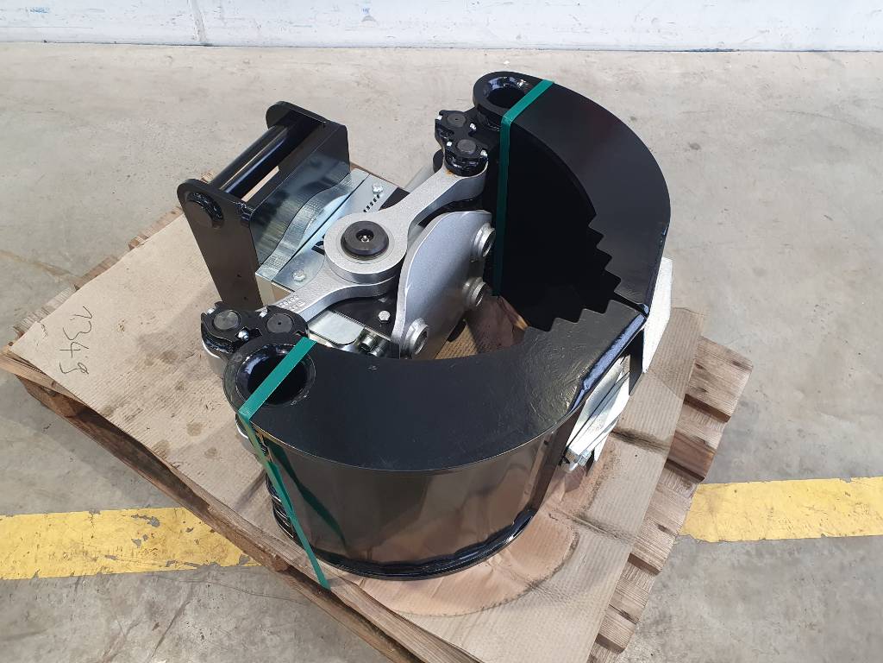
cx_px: 442
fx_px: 663
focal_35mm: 26
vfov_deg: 53.1
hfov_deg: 67.3
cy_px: 332
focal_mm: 4.32
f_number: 2.4
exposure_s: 1/100
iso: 160
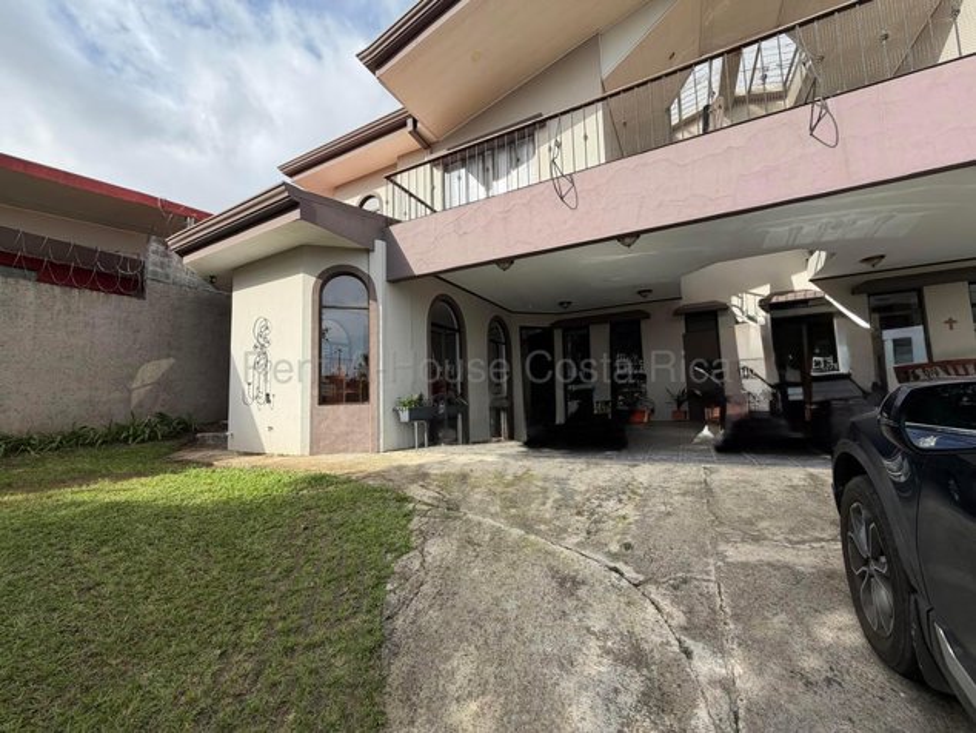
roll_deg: +2.6
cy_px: 366
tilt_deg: +5.7
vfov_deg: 85.7
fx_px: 395
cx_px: 488
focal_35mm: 14
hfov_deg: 102.0
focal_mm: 2.22
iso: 40
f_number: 2.2
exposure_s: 1/770
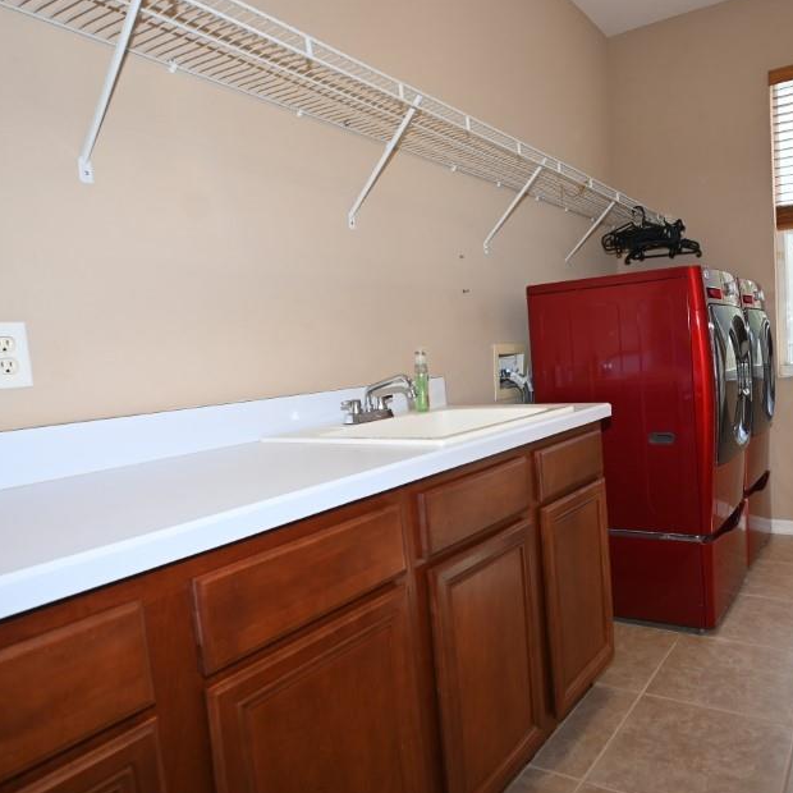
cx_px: 524
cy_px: 402
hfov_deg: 60.3
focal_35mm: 26
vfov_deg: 61.6
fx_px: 665
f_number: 5
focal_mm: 13
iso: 200
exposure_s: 1/100
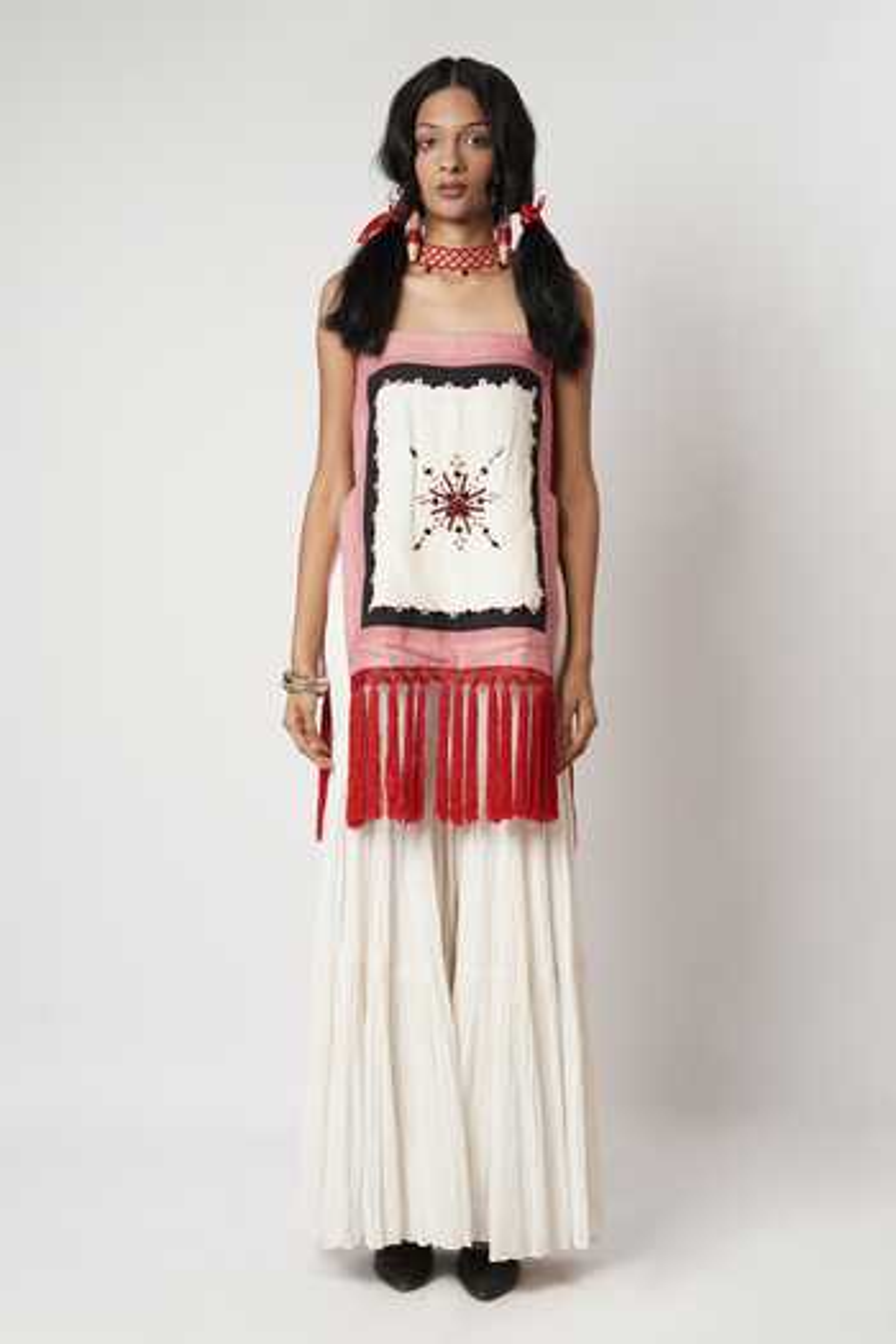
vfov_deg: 39.3
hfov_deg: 26.8
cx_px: 448
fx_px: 1881
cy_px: 672
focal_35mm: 50
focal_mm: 50.4
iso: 100
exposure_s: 1/200
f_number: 5.6
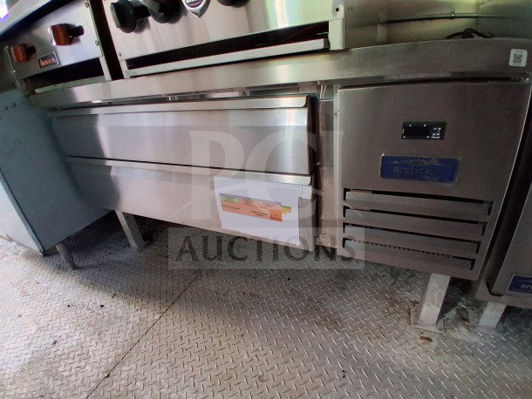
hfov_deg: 91.0
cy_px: 200
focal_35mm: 17
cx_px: 266
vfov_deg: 74.8
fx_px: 261
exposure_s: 1/40
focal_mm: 1.4
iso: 500
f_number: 2.2
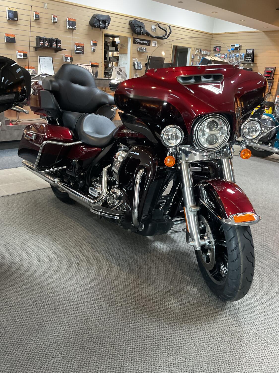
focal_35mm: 29
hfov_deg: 48.2
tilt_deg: -16.2
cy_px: 186
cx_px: 140
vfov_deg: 61.7
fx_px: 312
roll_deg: -3.1
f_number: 1.8
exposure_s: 1/40
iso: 200
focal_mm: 3
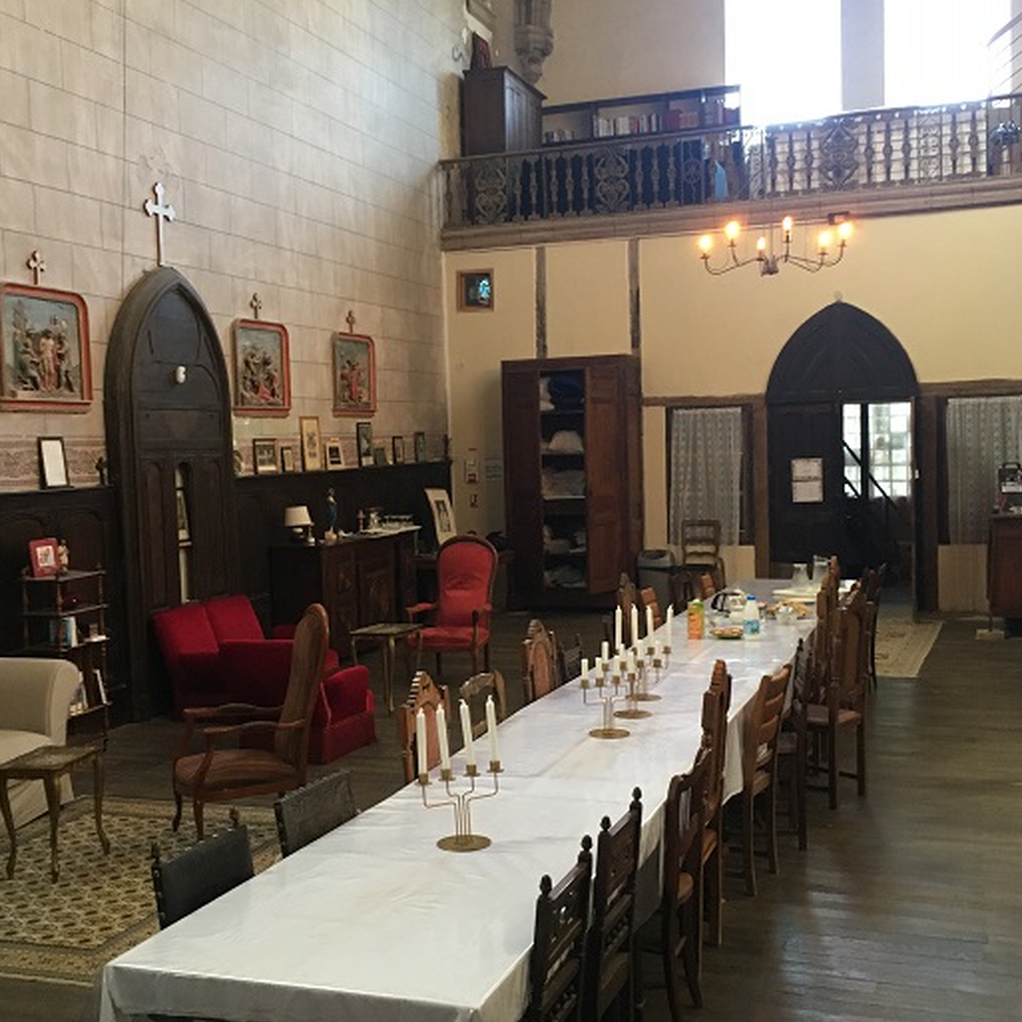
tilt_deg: -3.6
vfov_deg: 41.9
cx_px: 460
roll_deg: +2.1
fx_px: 1336
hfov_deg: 41.8
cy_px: 528
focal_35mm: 40
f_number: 2.2
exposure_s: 1/33
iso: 200
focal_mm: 4.15
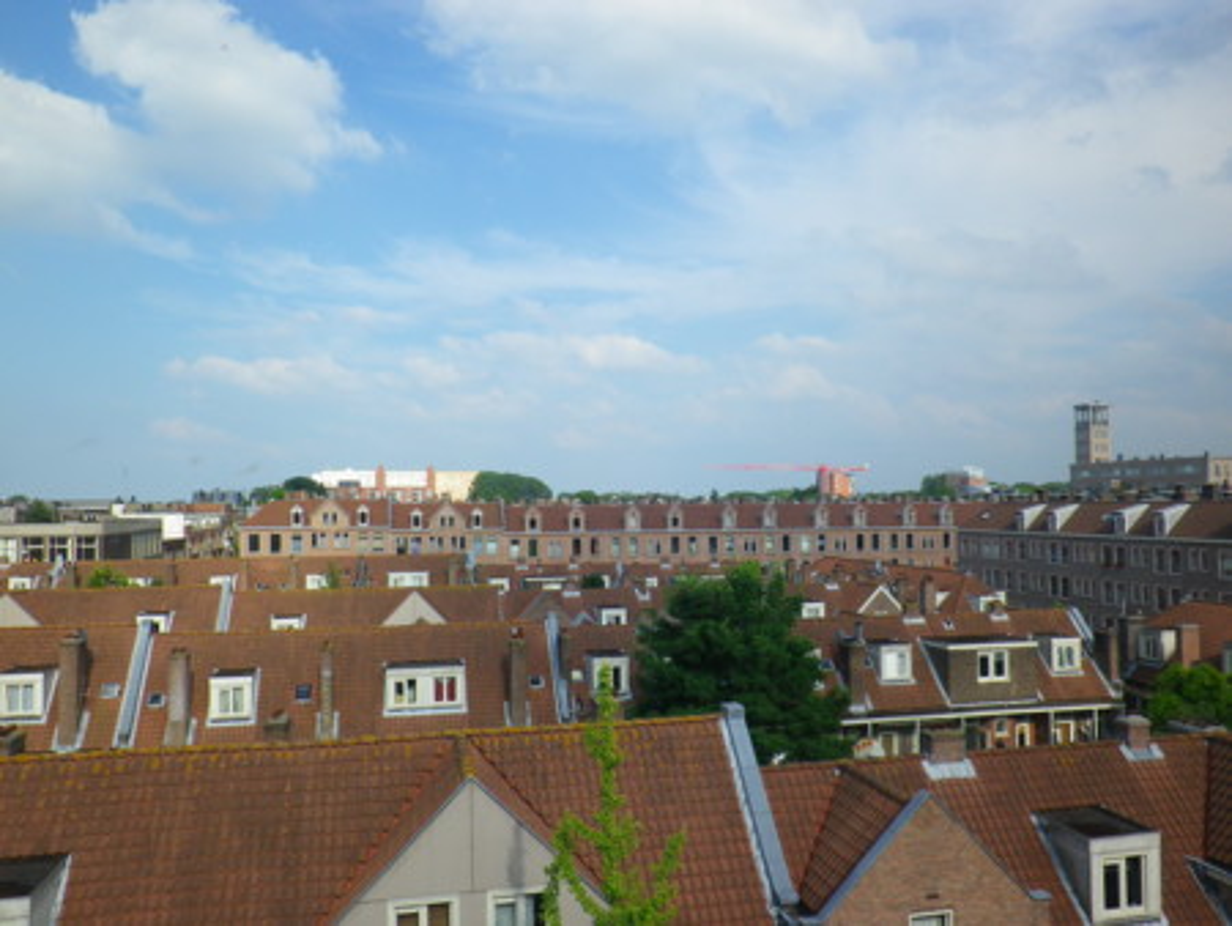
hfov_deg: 63.4
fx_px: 997
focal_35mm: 28
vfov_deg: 49.8
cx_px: 616
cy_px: 463
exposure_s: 1/100
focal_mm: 5
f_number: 8.3
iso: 80
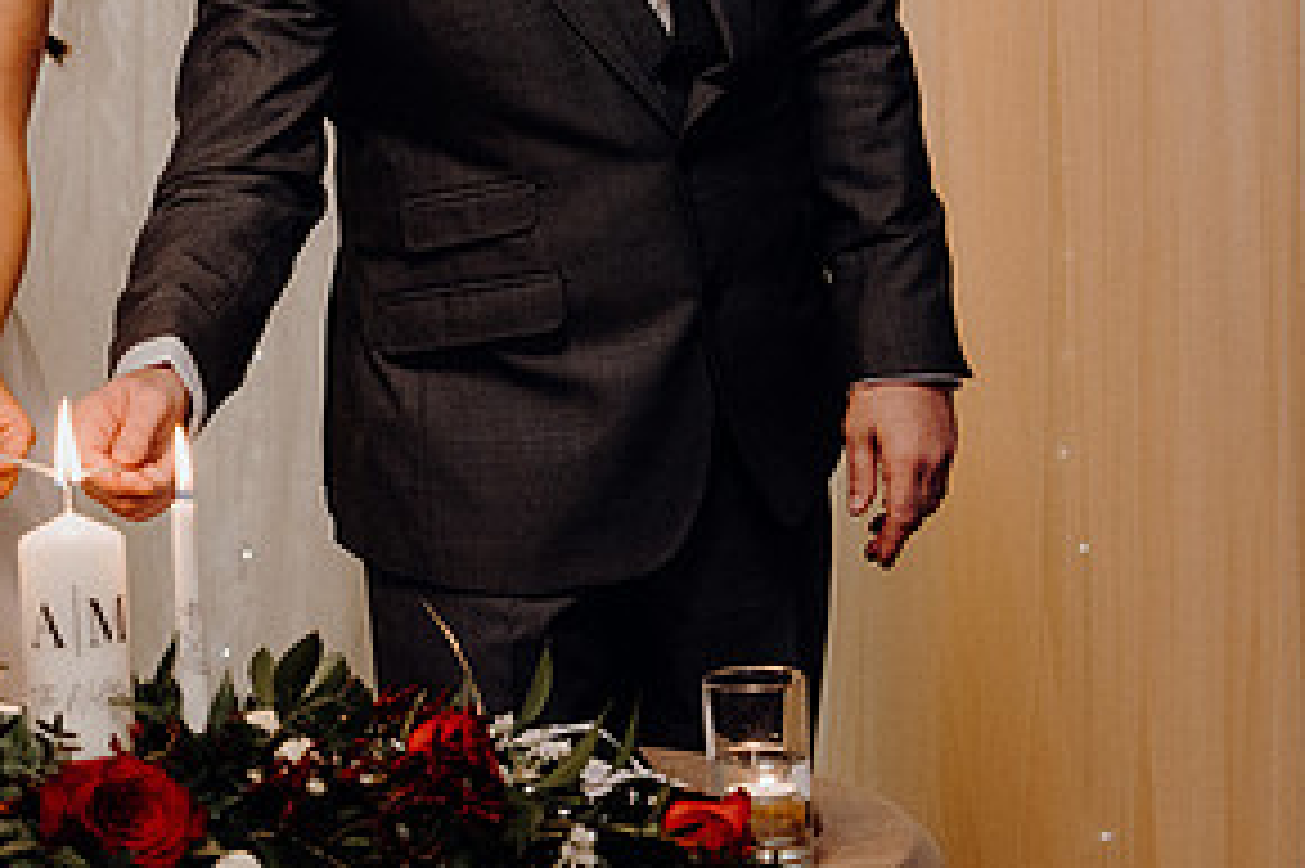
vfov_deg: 11.8
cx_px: 99
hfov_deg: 17.4
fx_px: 4202
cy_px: 182
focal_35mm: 116
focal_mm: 58
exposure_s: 1/160
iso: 2500
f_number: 3.5
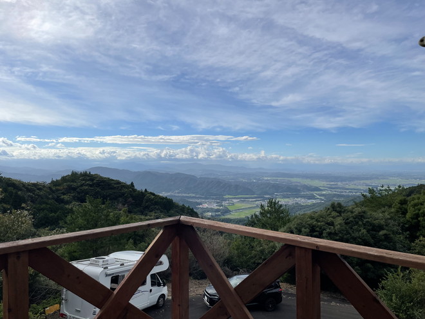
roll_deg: +0.8
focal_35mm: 26
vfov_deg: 53.1
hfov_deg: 67.3
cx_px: 212
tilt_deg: +0.1
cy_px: 160
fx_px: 319
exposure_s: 1/7299
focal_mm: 4.2
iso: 32
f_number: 1.6
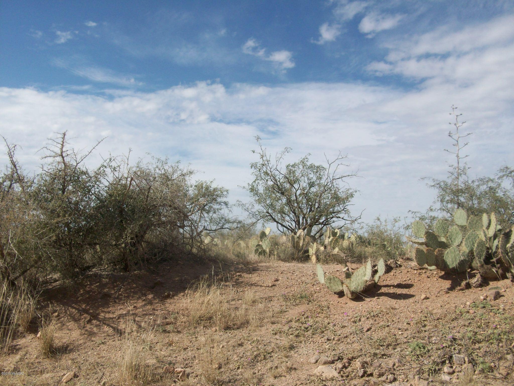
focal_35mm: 34
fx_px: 505
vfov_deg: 41.8
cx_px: 257
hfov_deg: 54.0
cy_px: 193
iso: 64
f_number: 5.5
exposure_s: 1/482
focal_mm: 5.7
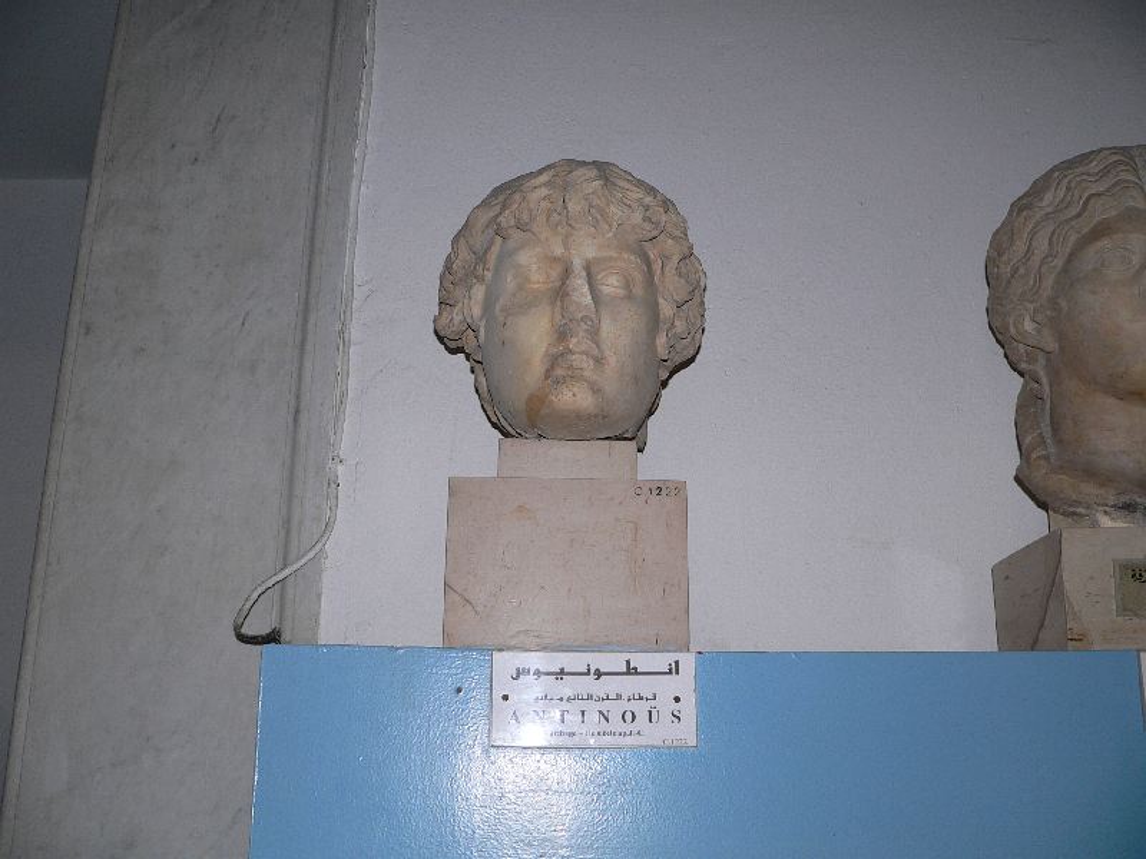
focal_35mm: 36
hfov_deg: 51.4
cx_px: 573
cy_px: 430
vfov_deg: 39.7
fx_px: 1192
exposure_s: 1/60
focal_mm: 6
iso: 80
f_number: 2.8
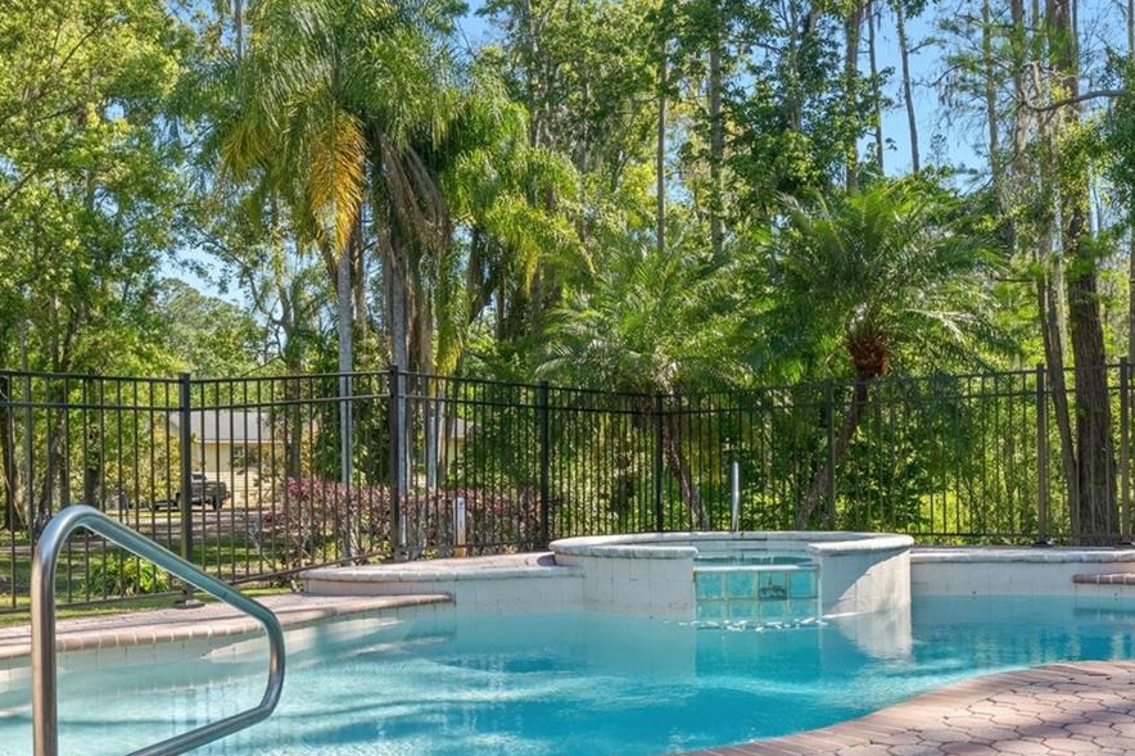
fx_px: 1198
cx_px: 557
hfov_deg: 50.7
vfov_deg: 34.8
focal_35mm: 38
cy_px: 485
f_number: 8
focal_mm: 14
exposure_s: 1/90
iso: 800
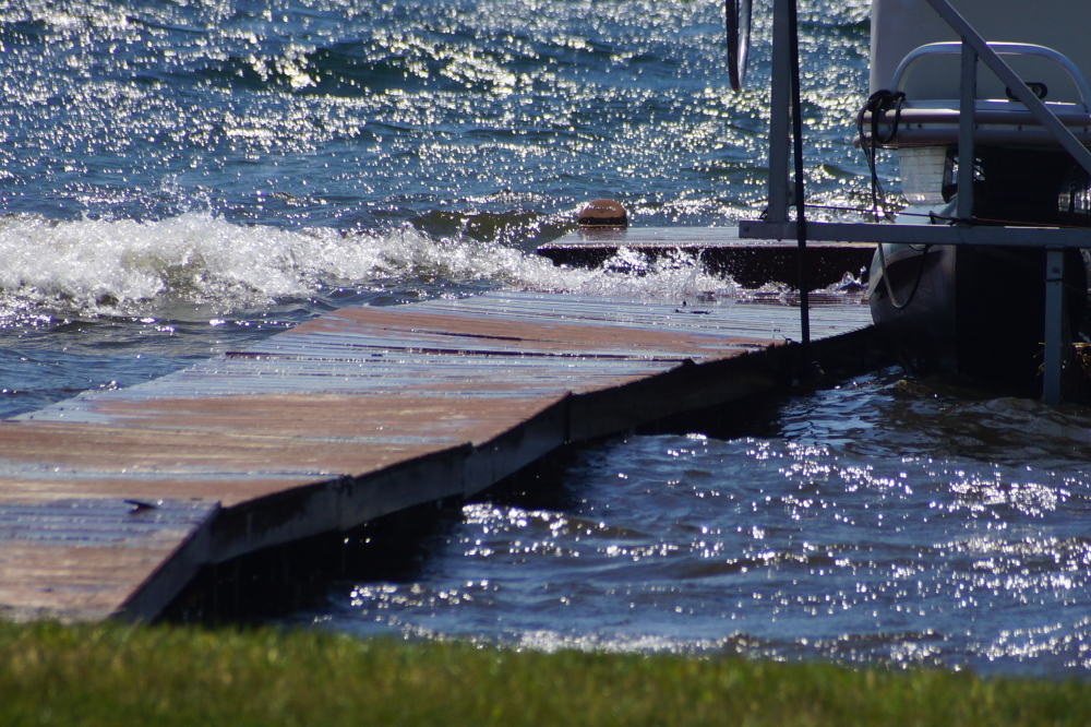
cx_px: 546
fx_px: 11360
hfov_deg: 5.5
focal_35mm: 375
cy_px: 364
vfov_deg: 3.7
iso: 125
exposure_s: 1/400
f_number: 6.3
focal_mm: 250
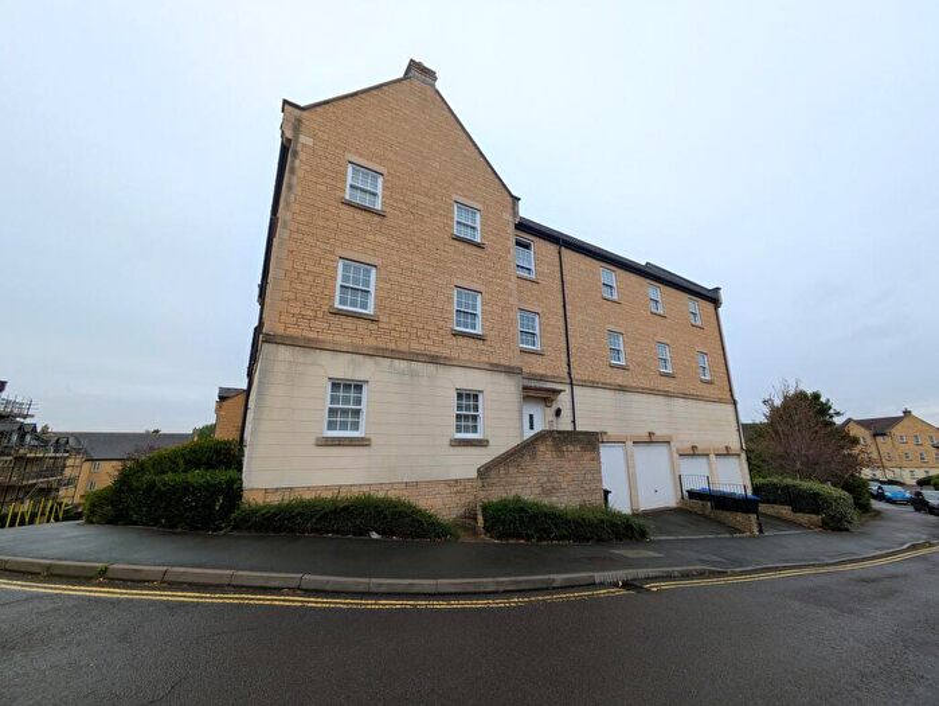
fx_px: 380
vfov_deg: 85.7
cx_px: 470
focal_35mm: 14
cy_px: 353
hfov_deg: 102.0
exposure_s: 1/724
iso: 50
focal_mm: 1.83
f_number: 2.2
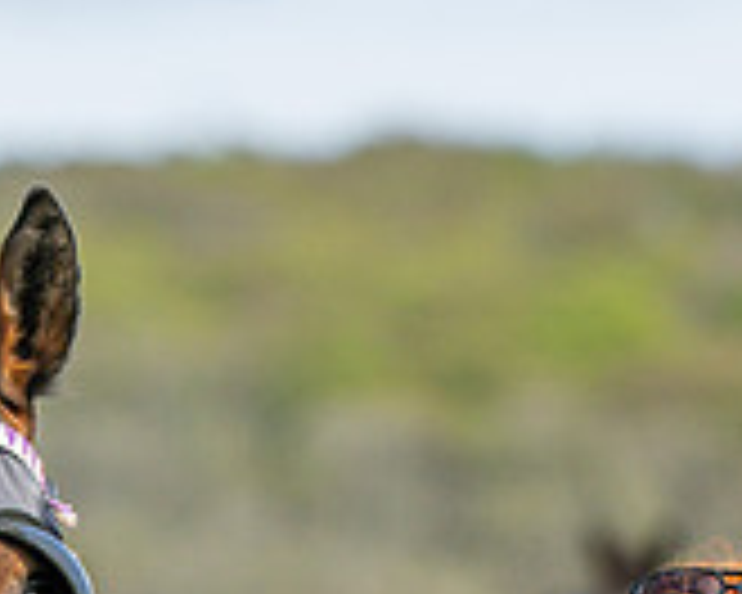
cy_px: 1004
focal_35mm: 671
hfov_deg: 2.9
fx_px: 14735
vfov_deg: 2.3
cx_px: 344
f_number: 4.5
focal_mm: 175
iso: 400
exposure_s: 1/2500
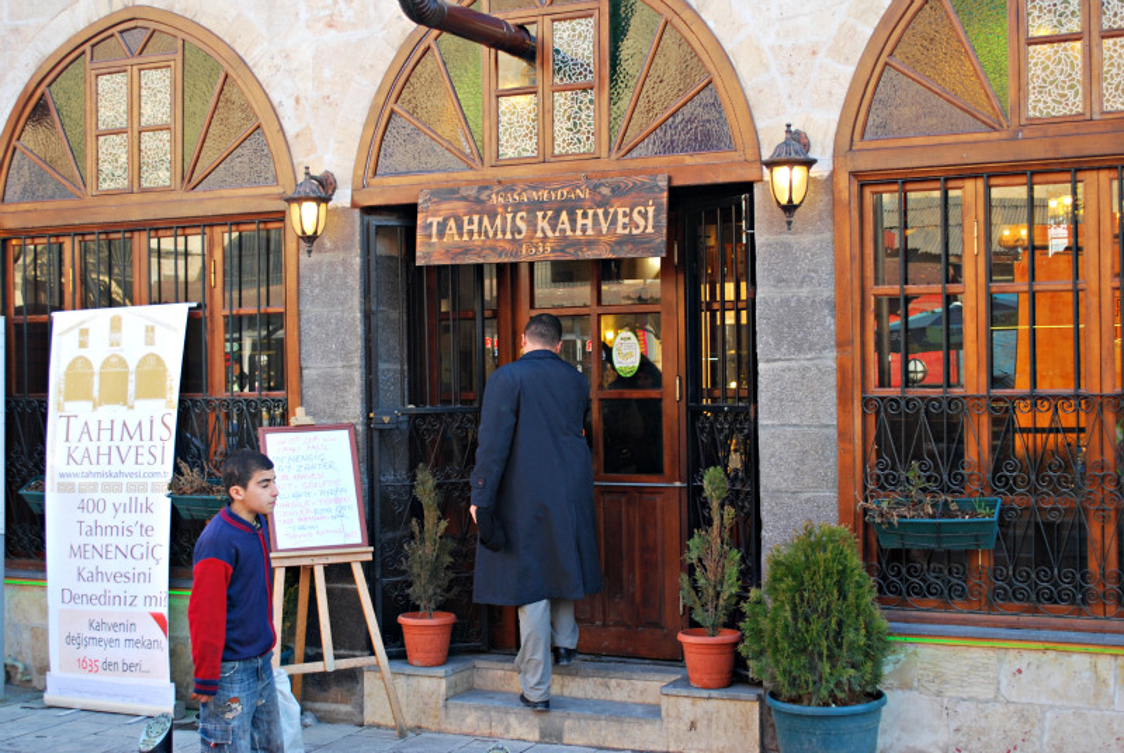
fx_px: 1501
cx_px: 562
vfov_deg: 28.2
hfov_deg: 41.1
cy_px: 376
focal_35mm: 48
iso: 200
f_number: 4.8
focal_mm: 32
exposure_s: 1/60
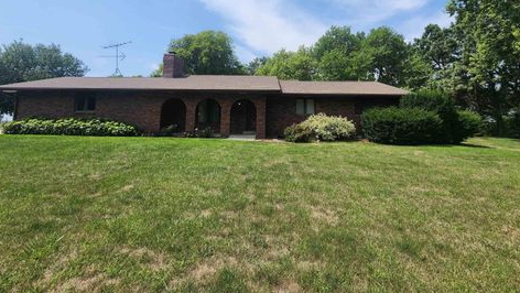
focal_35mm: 15
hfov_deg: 103.0
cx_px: 262
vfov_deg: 68.7
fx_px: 207
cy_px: 99
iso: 50
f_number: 2.2
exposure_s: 1/2169
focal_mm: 2.2
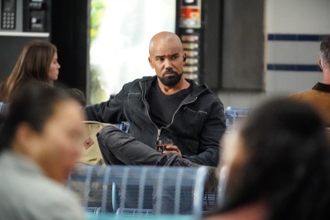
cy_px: 110
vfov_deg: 3.4
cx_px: 165
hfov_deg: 5.2
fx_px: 3665
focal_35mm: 400
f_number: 5.6
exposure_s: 1/200
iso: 25600
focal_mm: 400
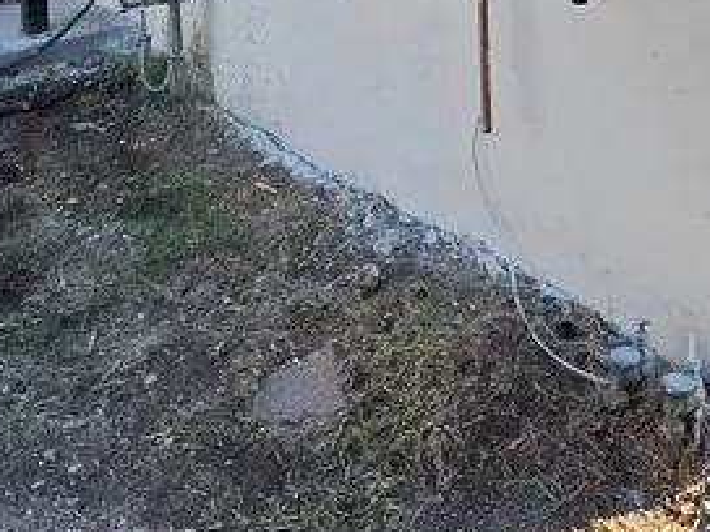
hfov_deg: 37.8
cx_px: 543
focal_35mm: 49
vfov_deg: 22.0
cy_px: -352
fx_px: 1005
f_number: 1.9
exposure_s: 1/2000
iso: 32
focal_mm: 2.2
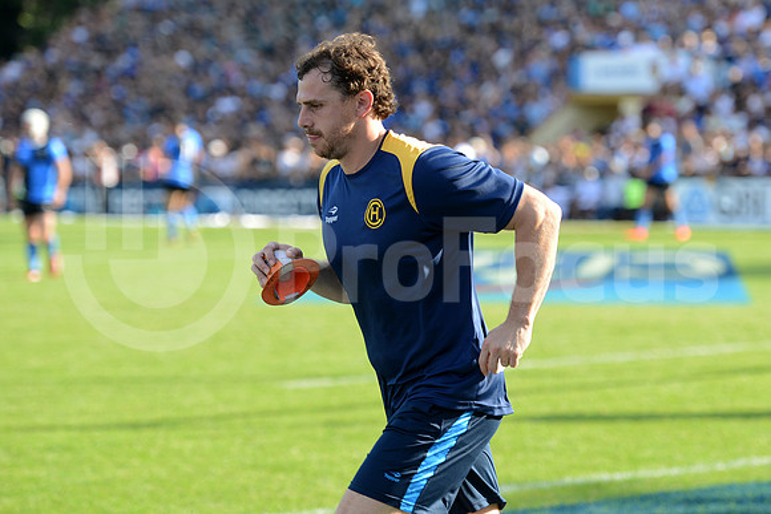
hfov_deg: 12.1
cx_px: 386
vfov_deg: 8.1
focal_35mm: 170
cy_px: 257
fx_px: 3642
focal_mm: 170
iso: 500
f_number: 4
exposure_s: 1/500
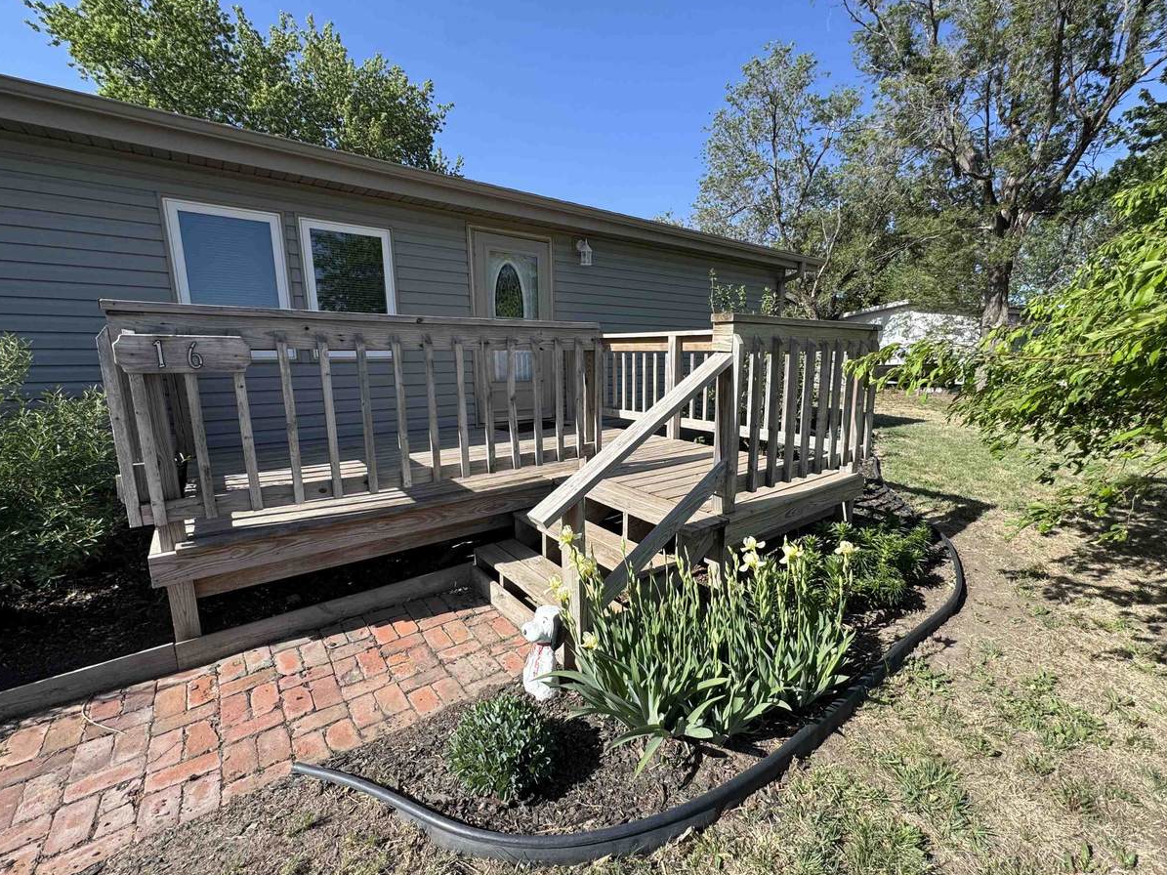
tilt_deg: -11.4
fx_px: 506
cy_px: 445
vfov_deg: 81.7
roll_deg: -0.5
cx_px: 613
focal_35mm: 15
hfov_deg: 98.1
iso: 50
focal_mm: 2.22
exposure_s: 1/1160
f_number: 2.2
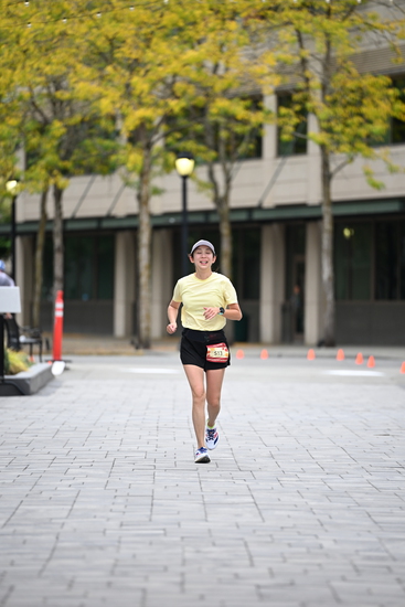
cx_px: 202
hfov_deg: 6.9
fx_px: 3373
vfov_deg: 10.3
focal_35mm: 200
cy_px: 304
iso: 640
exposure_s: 1/2000
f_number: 2.8
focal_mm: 200
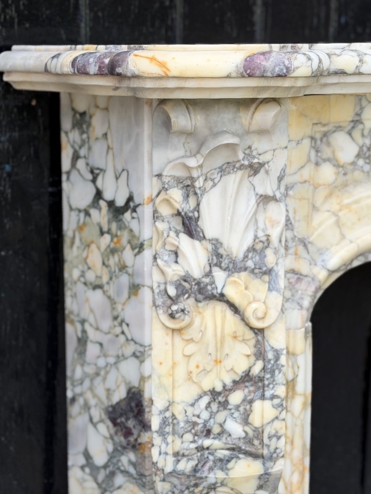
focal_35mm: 64
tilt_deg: -14.2
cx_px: 167
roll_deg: -3.0
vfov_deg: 30.3
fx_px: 915
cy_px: 264
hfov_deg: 22.9
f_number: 1.78
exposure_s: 1/951
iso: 64
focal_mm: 6.76
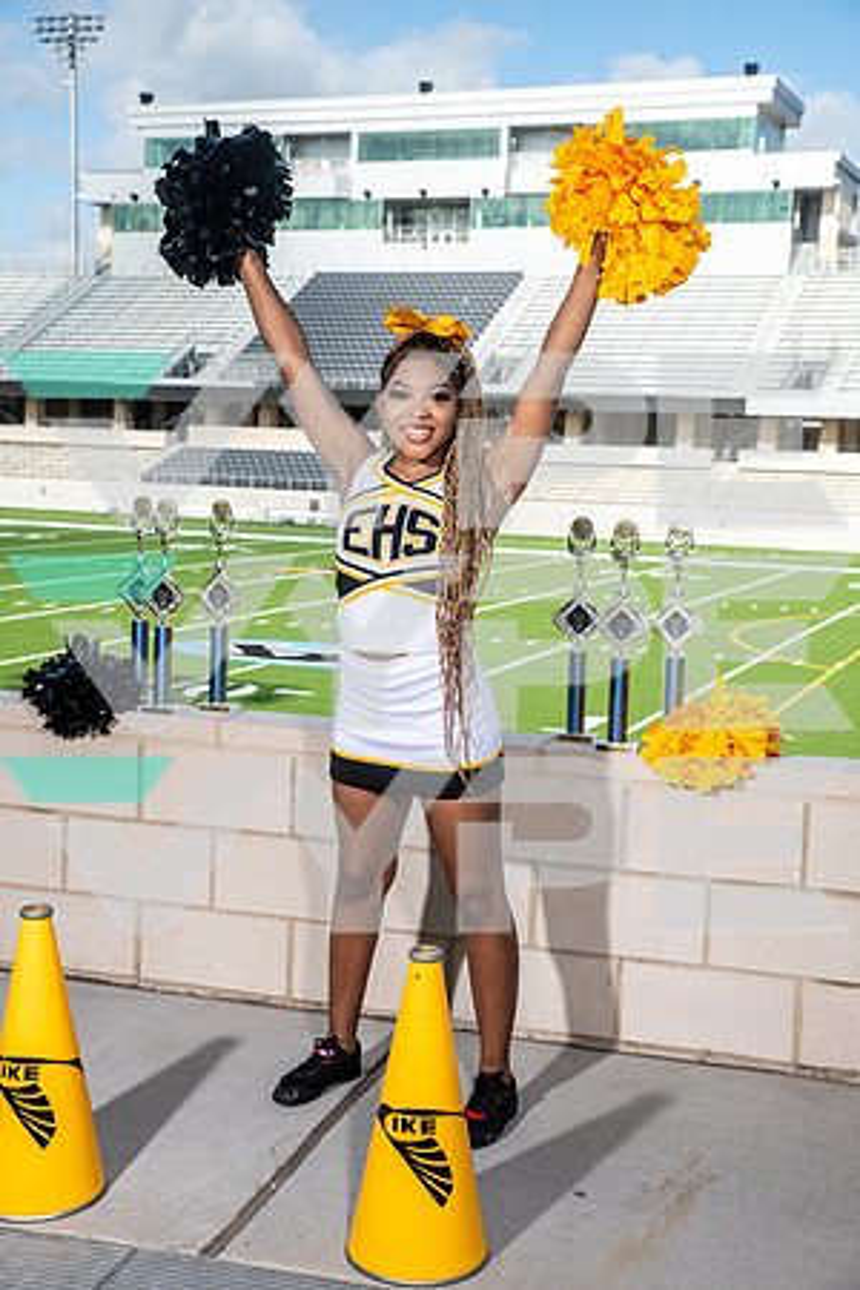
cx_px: 430
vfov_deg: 39.6
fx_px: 1792
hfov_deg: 27.0
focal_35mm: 50
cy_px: 645
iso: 100
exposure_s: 1/320
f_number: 7.1
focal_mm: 50
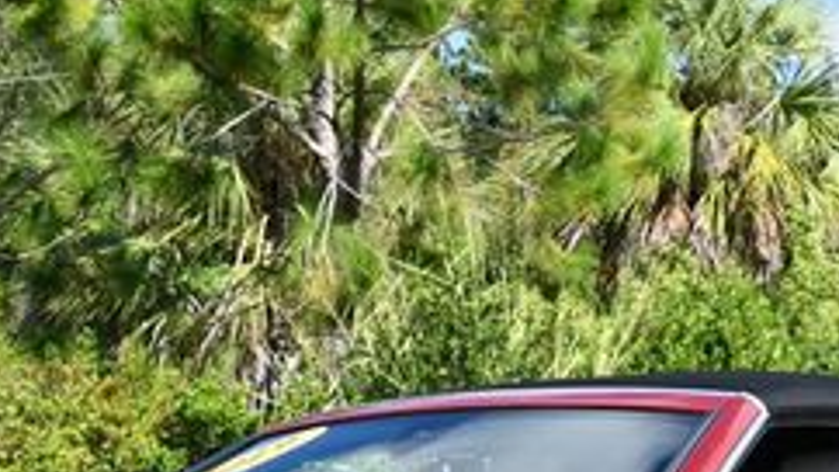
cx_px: 357
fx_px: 3826
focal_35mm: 172
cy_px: 621
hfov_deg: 12.5
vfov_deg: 7.0
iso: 125
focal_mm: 31
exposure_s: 1/250
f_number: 8
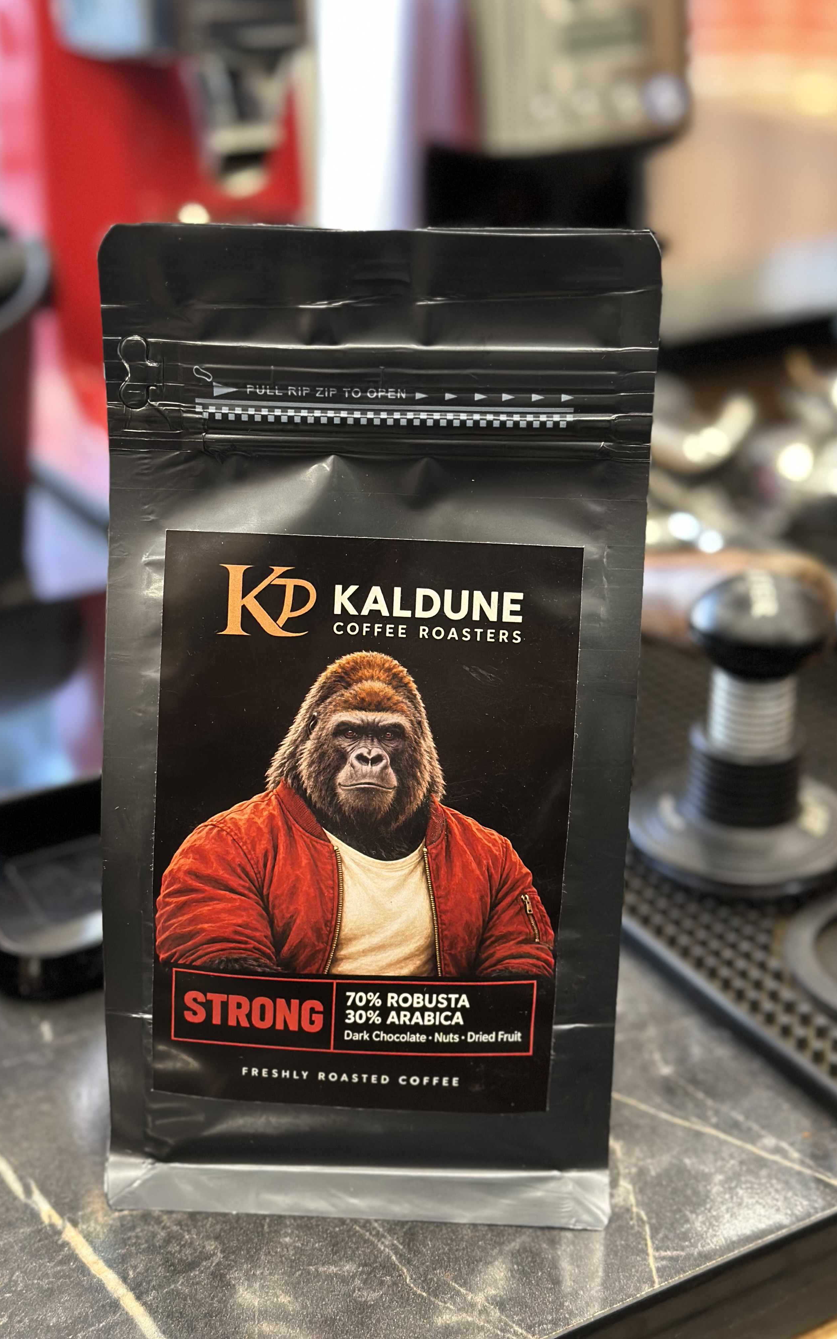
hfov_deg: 25.3
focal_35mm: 51
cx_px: 383
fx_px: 1862
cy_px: 669
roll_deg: -0.1
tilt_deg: -25.9
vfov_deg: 39.6
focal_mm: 6.86
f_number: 1.78
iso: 320
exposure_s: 1/50
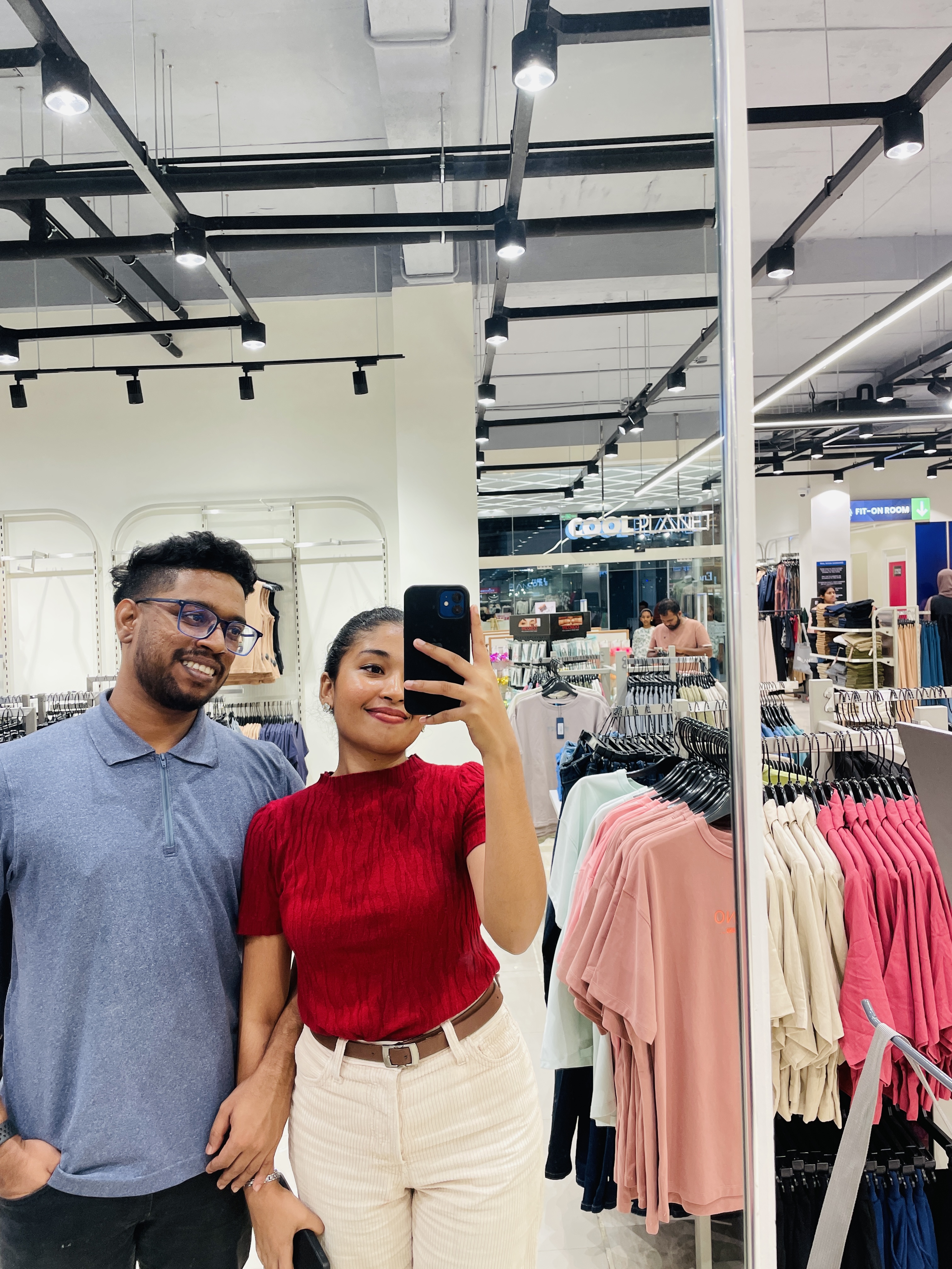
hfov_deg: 53.1
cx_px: 476
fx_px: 953
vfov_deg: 67.3
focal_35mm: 26
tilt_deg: -2.6
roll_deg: +2.2
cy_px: 634
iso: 80
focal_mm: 4.2
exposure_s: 1/100
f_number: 1.6
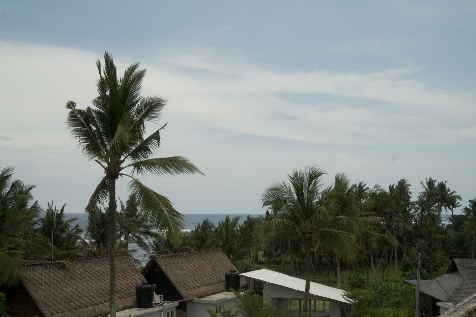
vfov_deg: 27.0
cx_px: 238
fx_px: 661
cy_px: 158
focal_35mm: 50
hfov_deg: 39.6
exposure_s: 1/3200
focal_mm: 50
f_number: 8
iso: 800
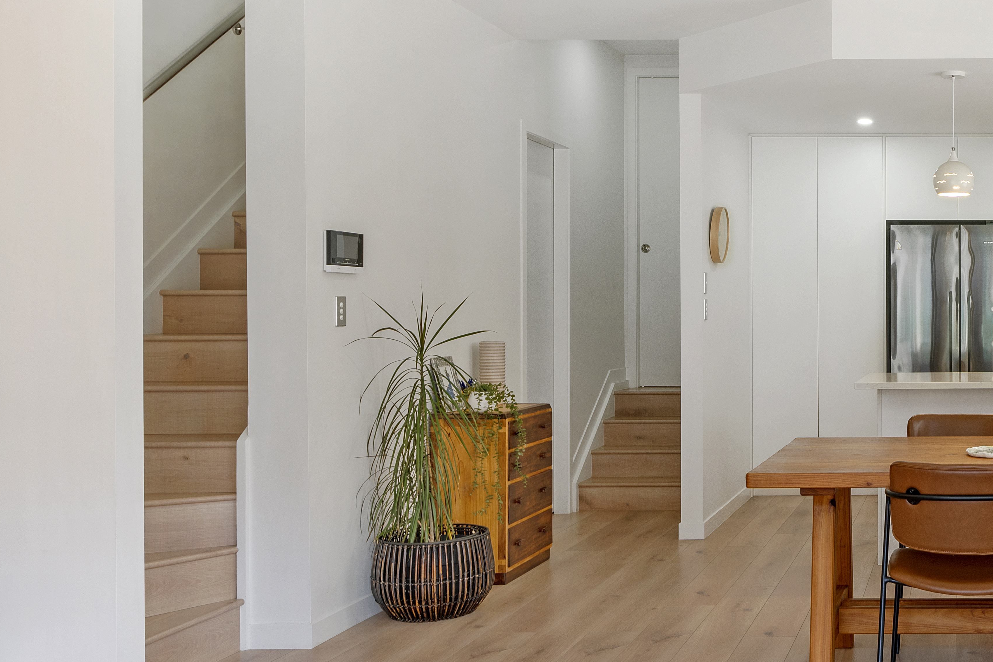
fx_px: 1153
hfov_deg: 41.0
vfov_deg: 32.0
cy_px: 310
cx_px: 982
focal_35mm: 42
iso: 200
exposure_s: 1/80
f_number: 11
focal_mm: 20.4
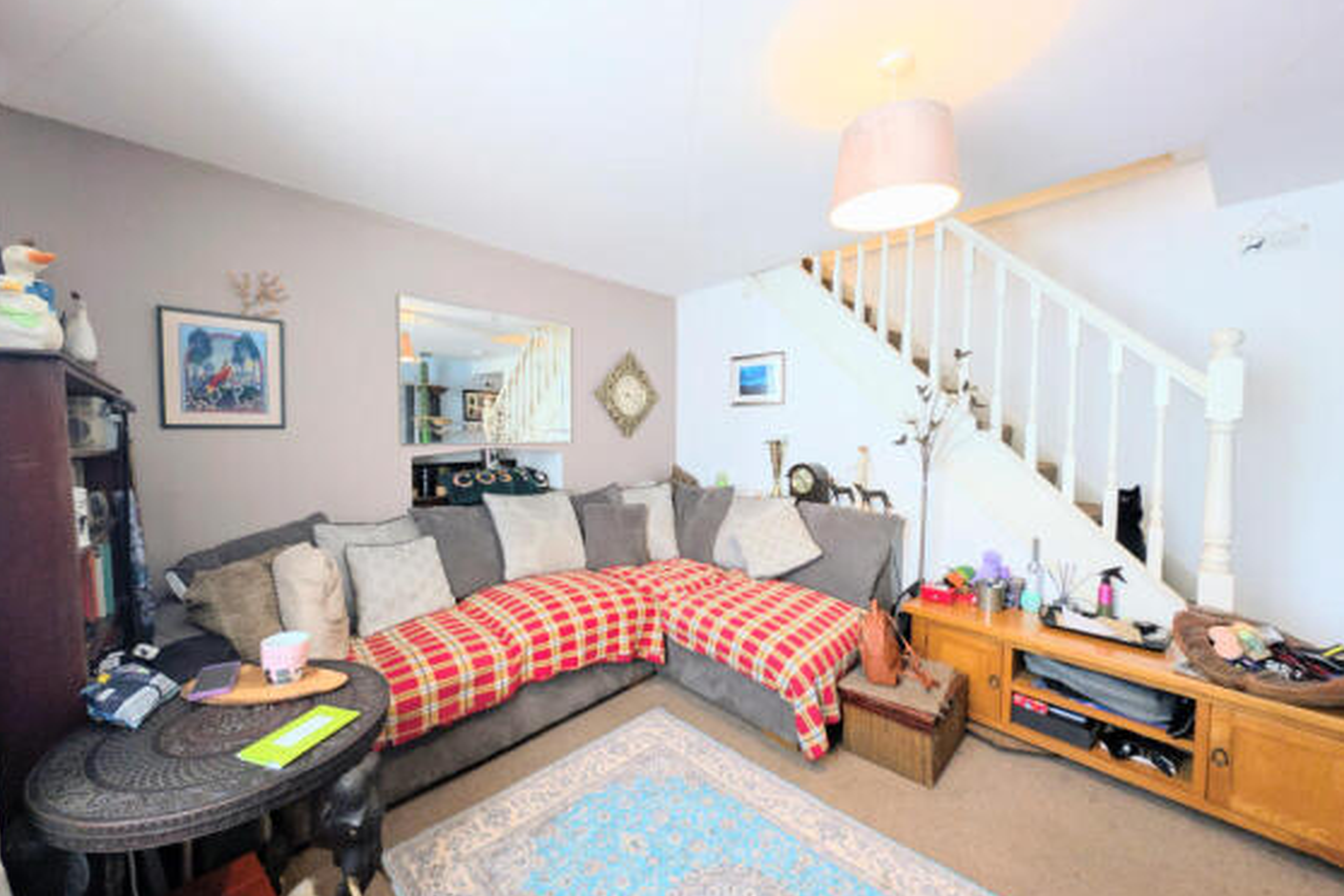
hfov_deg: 108.3
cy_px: 449
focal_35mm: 13
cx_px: 650
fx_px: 485
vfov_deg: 85.4
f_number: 1.95
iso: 202
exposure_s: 1/33.3
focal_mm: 2.23
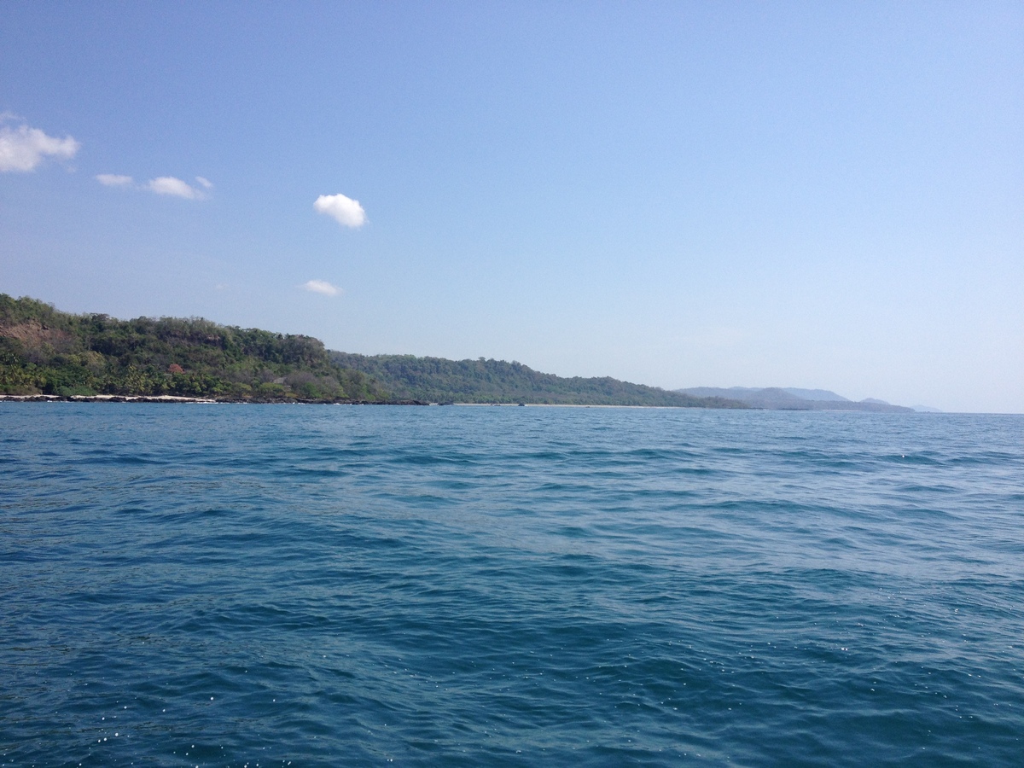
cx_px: 512
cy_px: 384
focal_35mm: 35
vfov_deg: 40.7
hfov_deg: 52.6
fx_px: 1035
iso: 50
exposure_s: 1/2513
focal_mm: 4.28
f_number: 2.4
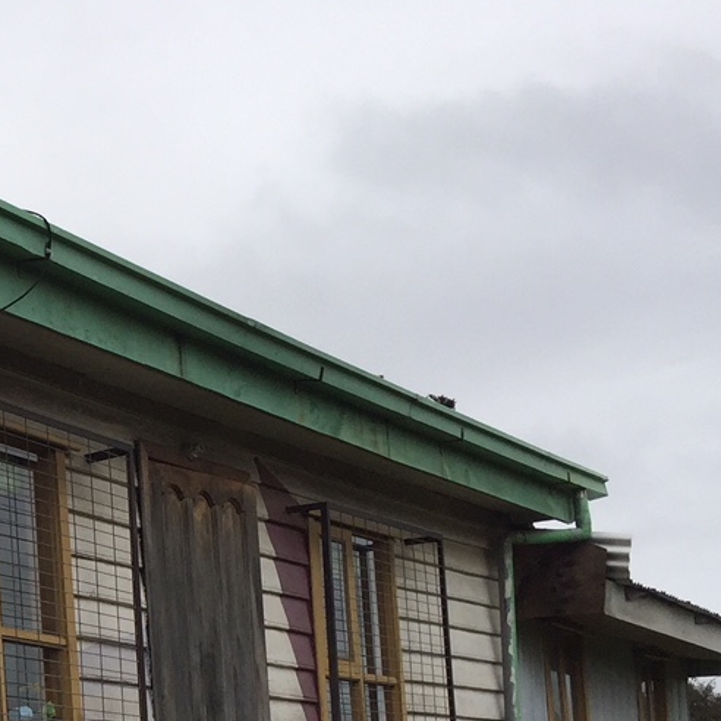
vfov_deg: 19.7
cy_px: 736
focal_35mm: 85
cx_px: -330
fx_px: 2003
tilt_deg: +3.8
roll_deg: +1.5
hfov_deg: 18.3
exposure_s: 1/682
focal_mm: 4.15
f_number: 2.2
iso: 32
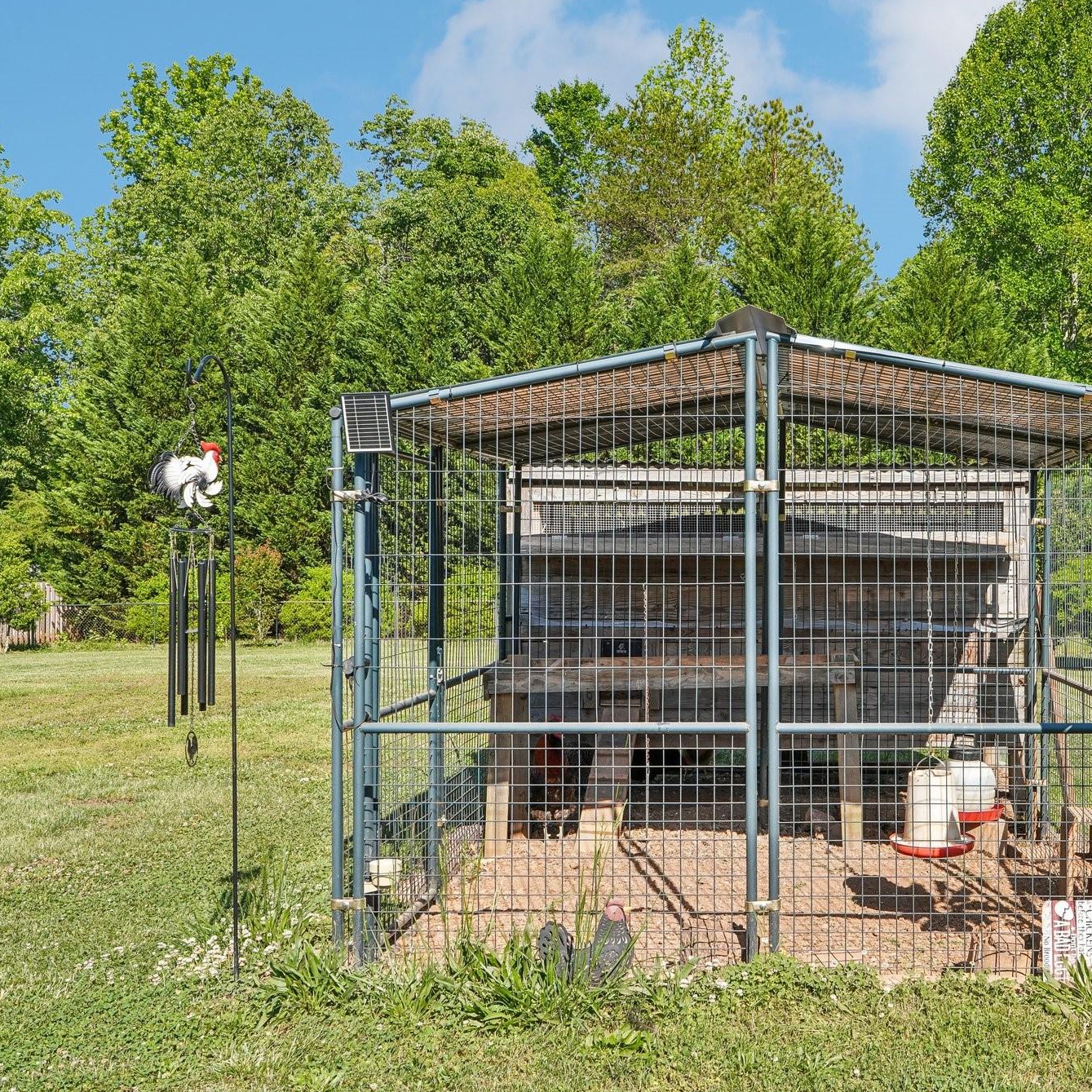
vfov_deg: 42.8
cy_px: 550
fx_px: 1392
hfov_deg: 42.0
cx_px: 766
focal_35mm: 39
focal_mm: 20
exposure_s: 1/45
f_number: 8
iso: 100
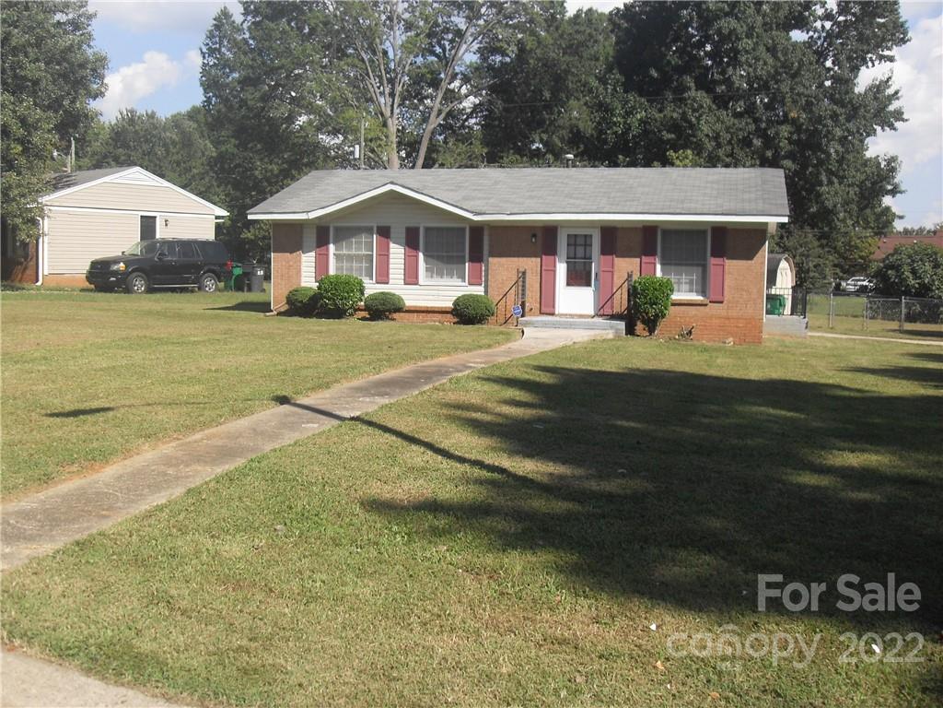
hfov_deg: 50.1
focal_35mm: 37
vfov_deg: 38.7
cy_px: 354
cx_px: 472
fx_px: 1008
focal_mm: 6.3
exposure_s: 1/125
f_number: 8.9
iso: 80
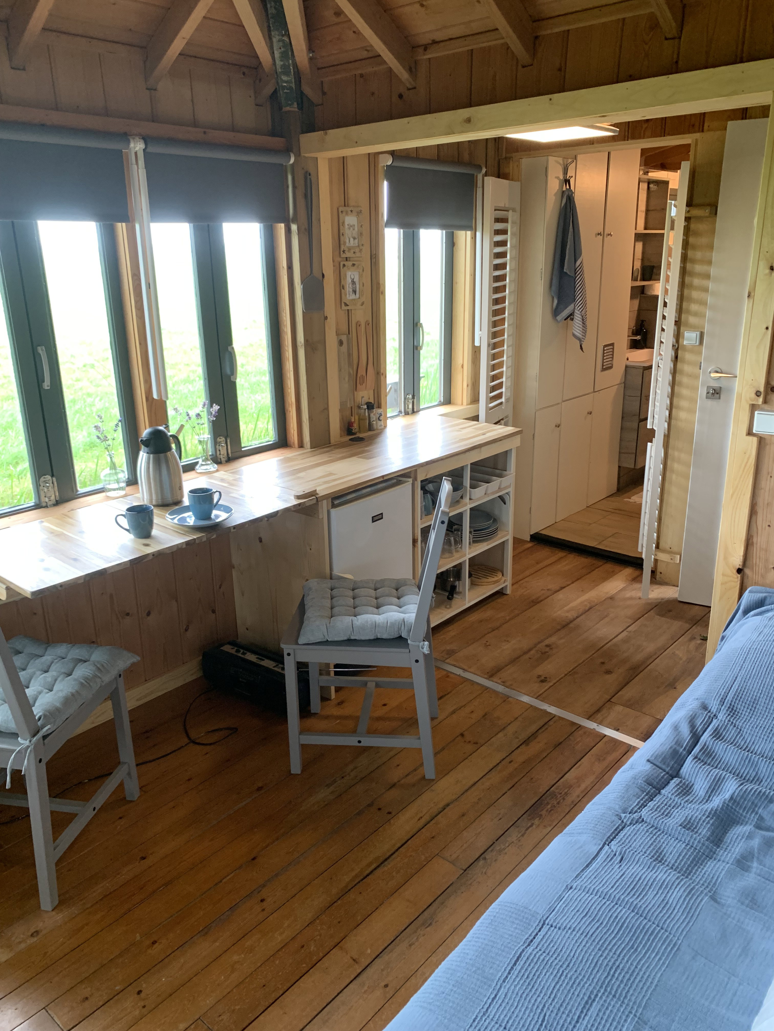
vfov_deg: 67.3
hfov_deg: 53.1
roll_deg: +1.2
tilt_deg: -17.3
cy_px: 516
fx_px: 775
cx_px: 387
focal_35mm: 26
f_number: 1.8
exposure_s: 1/60
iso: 160
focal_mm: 4.25
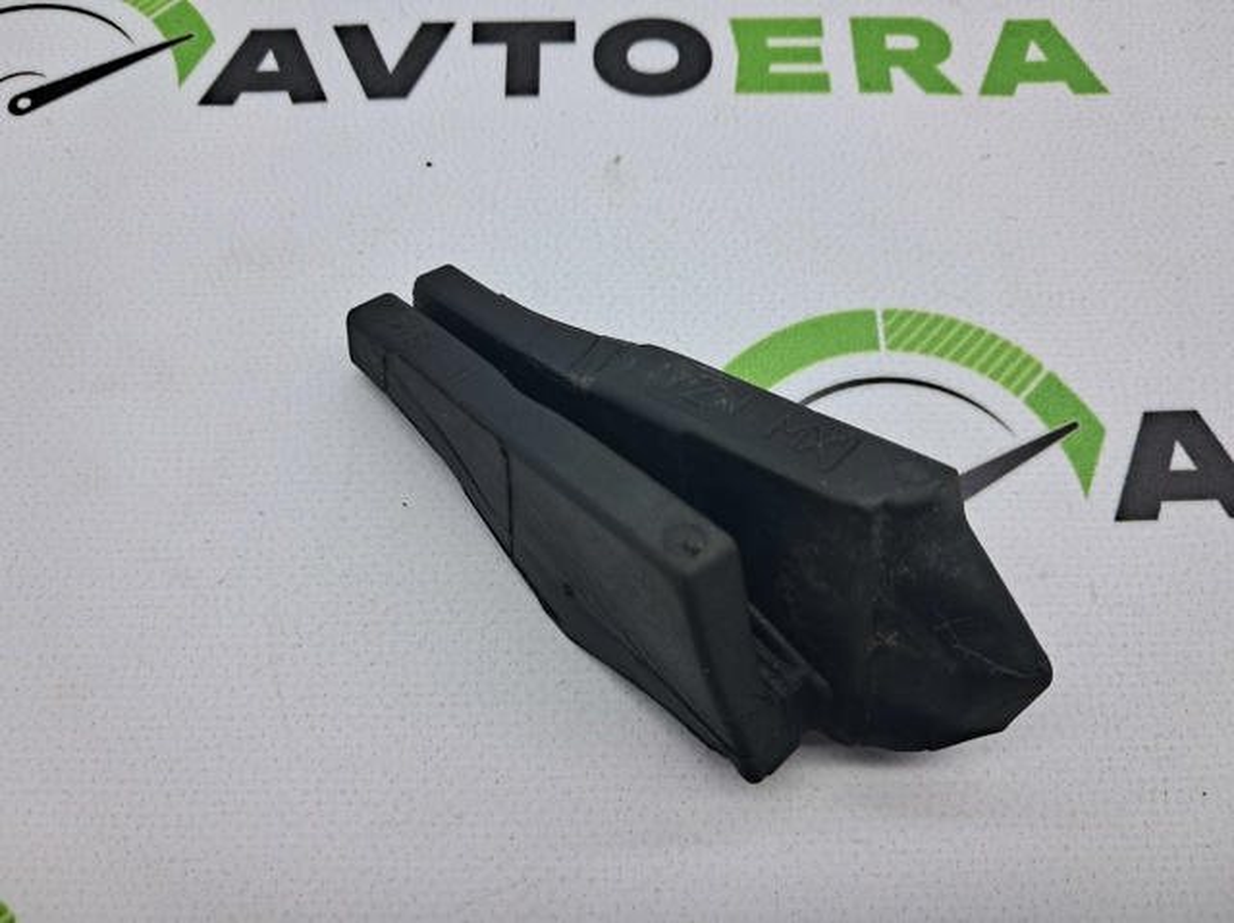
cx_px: 617
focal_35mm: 27
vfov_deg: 51.3
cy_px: 462
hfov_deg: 65.4
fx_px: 962
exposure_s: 1/100
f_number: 1.8
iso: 50
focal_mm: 4
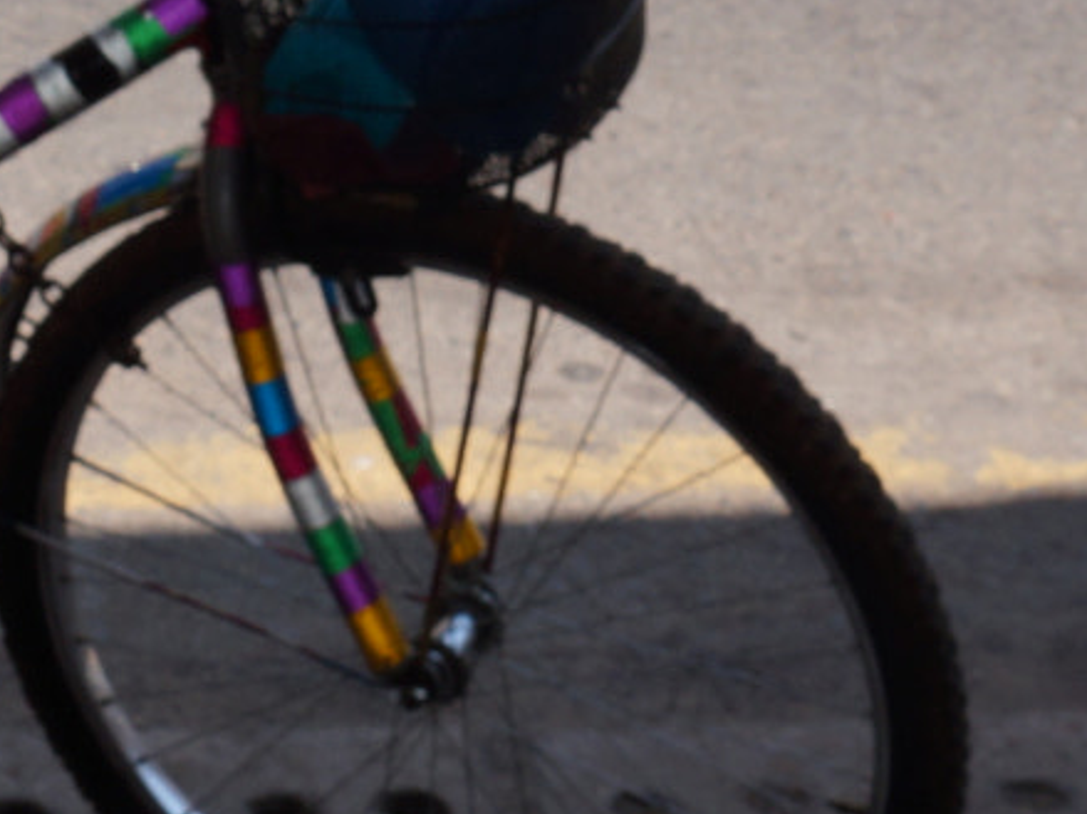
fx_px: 4434
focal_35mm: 141
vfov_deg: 10.2
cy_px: -417
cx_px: -77
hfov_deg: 13.7
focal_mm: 21
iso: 100
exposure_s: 1/80
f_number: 13
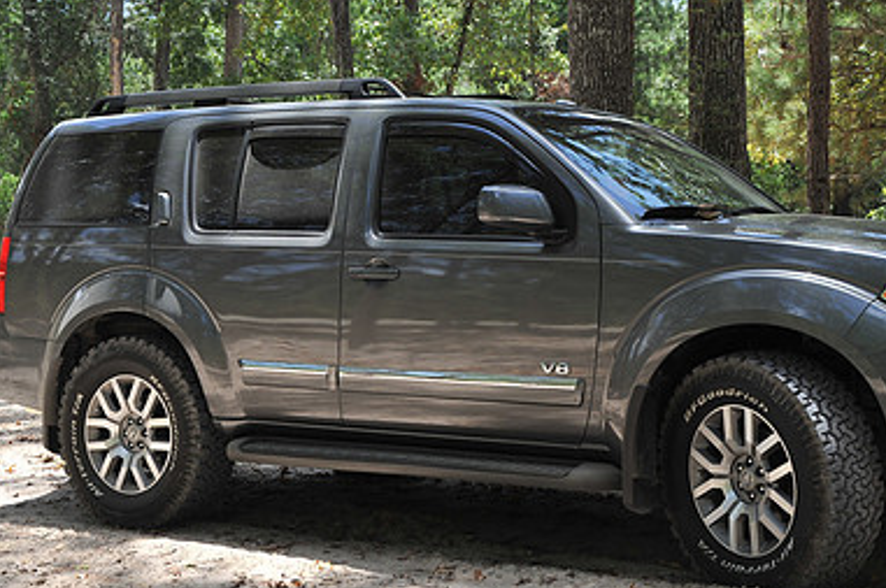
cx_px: 523
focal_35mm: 64
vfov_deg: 21.1
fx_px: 1573
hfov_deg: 31.4
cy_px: 209
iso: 200
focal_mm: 42
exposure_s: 1/250
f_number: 9
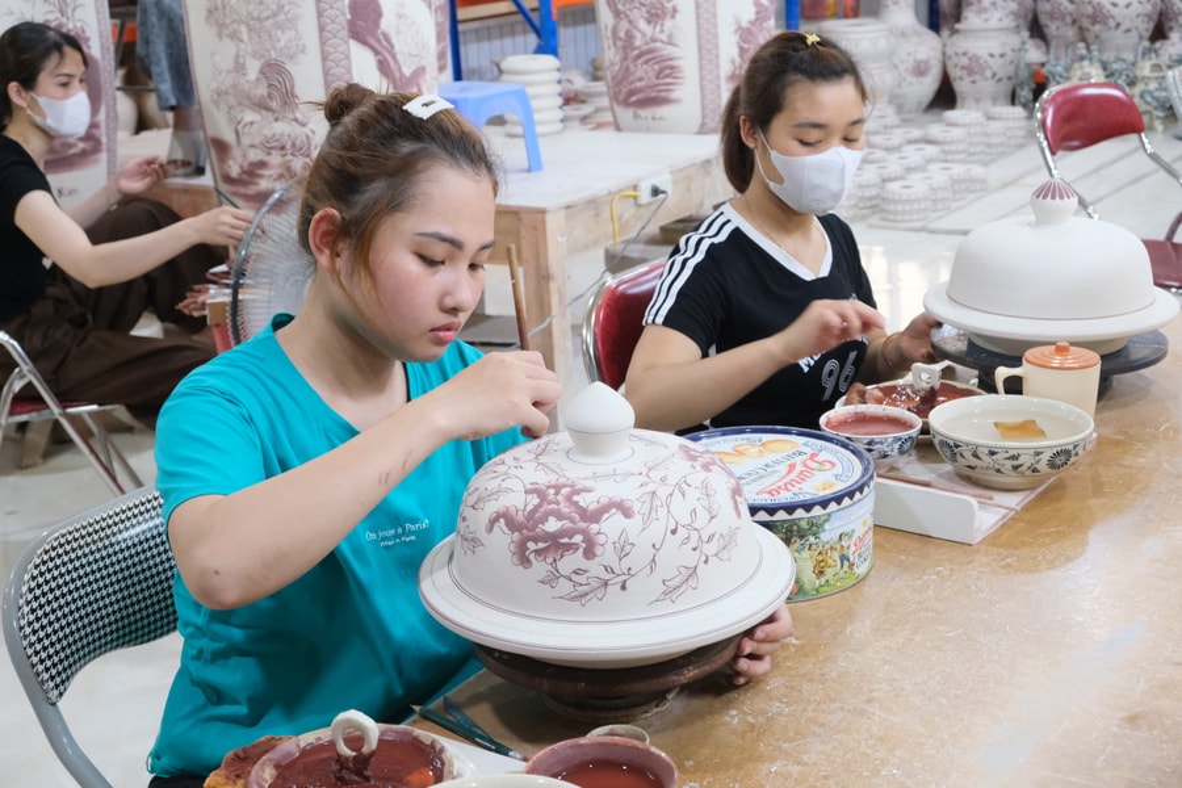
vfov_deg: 26.5
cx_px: 591
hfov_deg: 38.9
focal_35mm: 51
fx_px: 1674
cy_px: 394
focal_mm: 34.3
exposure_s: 1/60
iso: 3200
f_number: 6.4
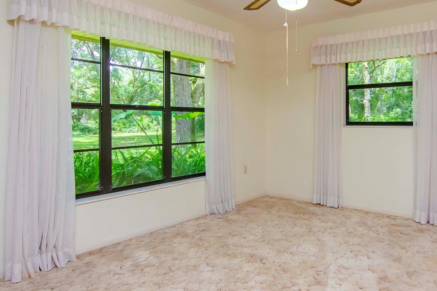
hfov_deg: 68.5
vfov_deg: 49.7
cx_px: 280
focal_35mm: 26
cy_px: 122
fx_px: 313
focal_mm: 11
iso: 500
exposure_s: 1/125
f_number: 8
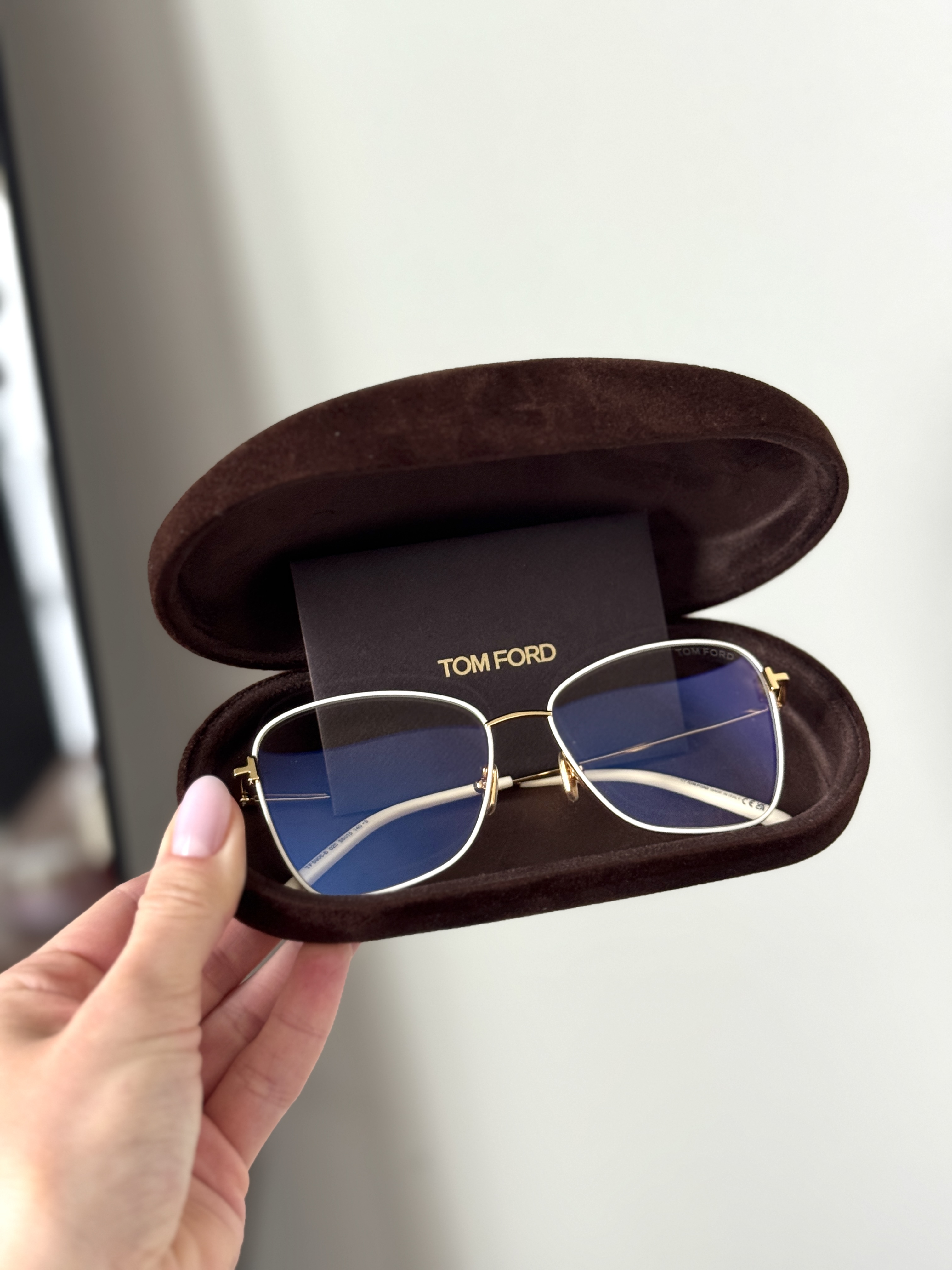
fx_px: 1760
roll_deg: -2.6
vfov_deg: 39.7
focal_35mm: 48
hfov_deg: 30.3
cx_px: 476
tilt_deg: -28.9
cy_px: 635
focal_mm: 6.76
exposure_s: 1/60
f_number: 1.78
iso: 125
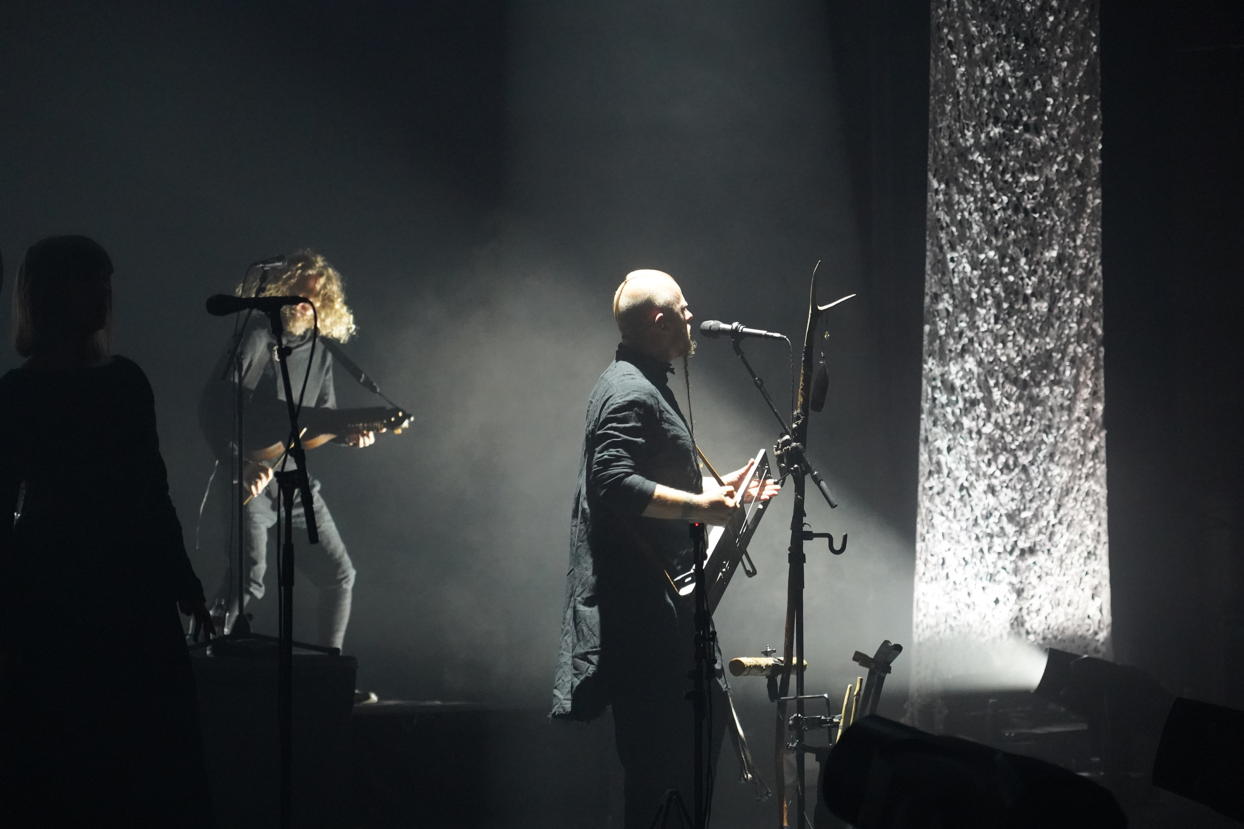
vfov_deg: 13.0
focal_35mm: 105
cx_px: 622
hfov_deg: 19.5
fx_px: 3628
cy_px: 414
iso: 10000
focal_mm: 105
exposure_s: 1/160
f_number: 4
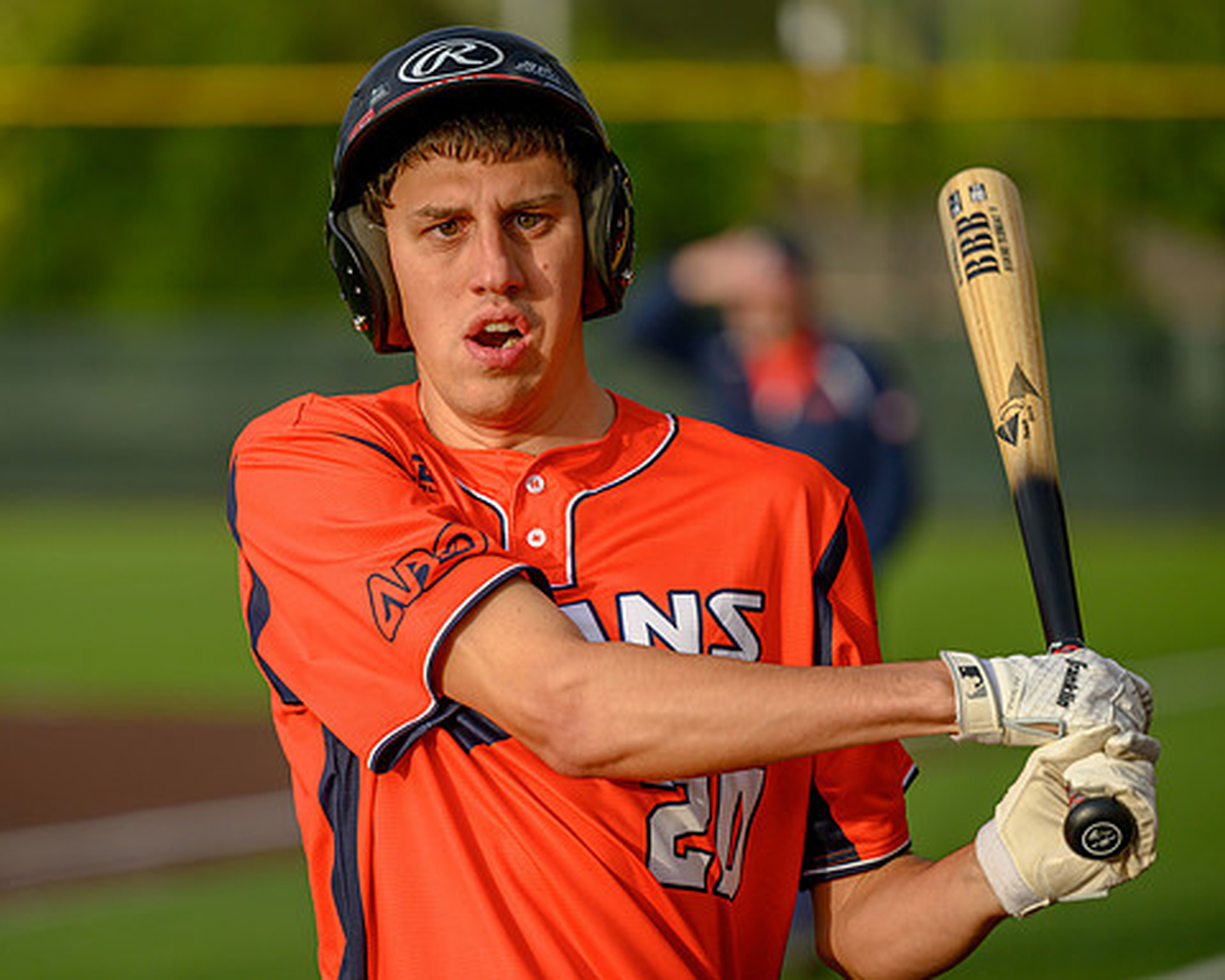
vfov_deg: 7.2
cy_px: 517
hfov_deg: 9.0
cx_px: 450
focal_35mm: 214
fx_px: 7759
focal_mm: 160
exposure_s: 1/2000
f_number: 2.8
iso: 250
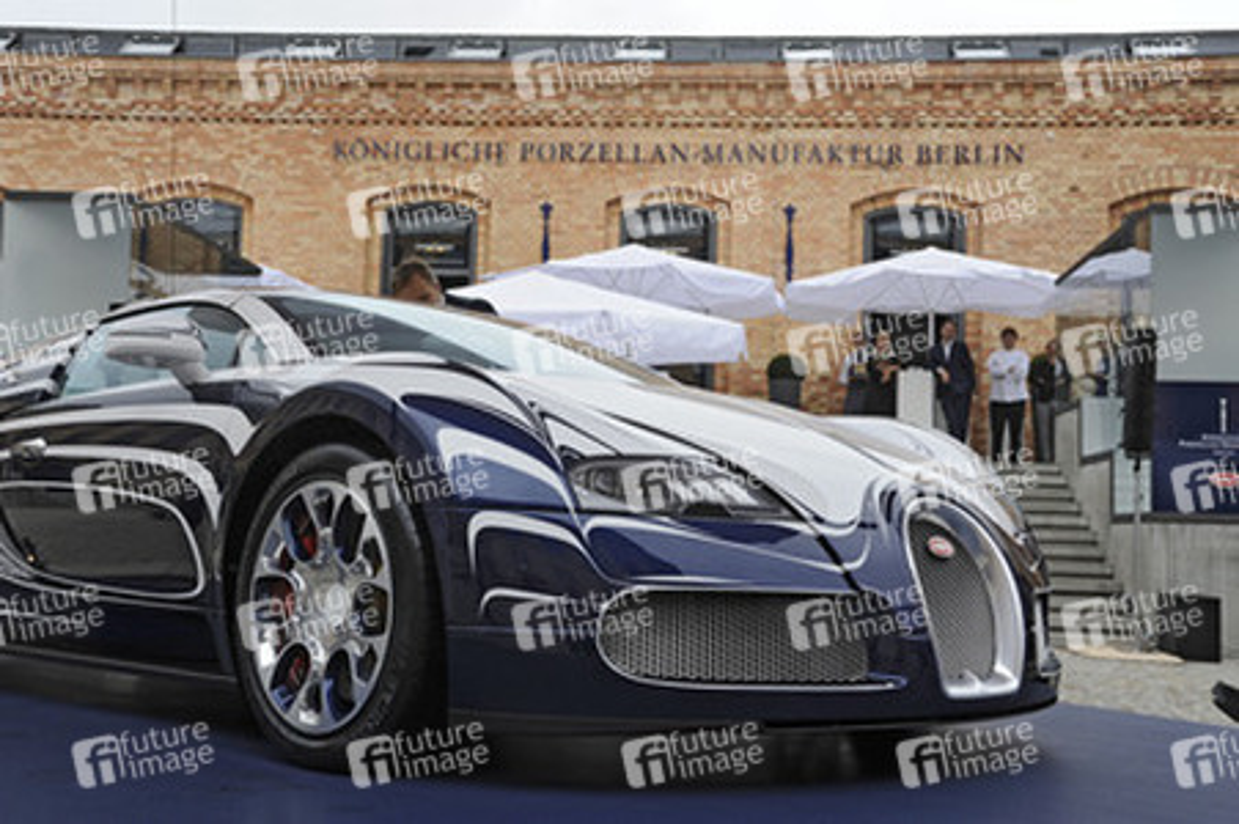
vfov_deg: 31.8
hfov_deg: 46.4
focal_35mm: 42
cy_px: 412
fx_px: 1444
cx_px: 620
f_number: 10
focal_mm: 42
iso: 400
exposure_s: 1/250
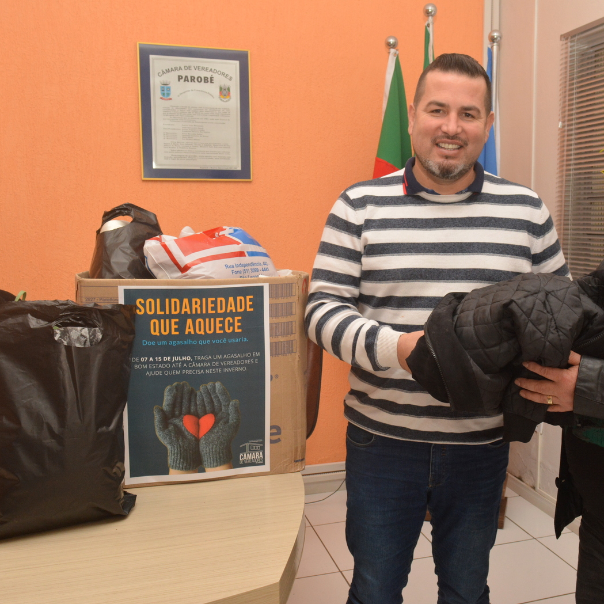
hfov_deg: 46.9
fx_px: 691
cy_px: 303
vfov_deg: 47.2
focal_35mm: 35
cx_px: 366
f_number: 9
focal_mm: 18
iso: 800
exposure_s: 1/125
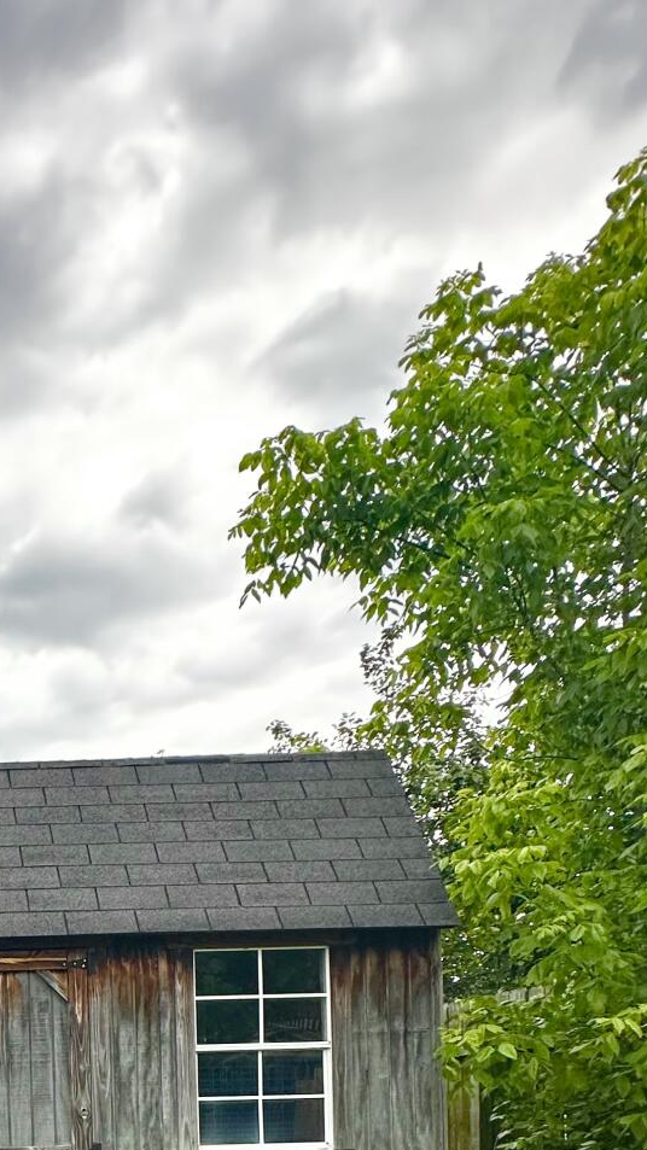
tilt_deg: +2.9
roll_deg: +0.5
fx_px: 976
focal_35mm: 32
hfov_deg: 30.5
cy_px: 1109
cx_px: -152
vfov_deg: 51.1
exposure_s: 1/99
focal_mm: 2.22
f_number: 2.2
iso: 125
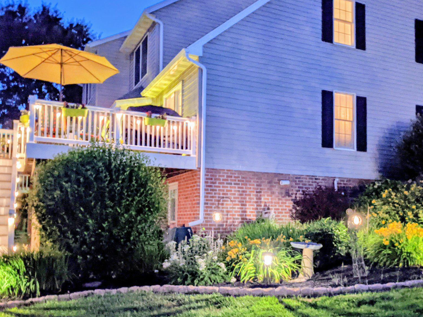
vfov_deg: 39.5
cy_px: 191
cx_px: 227
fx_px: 440
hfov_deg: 51.3
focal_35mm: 36
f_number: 1.73
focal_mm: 4.38
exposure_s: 1/3.08
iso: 808
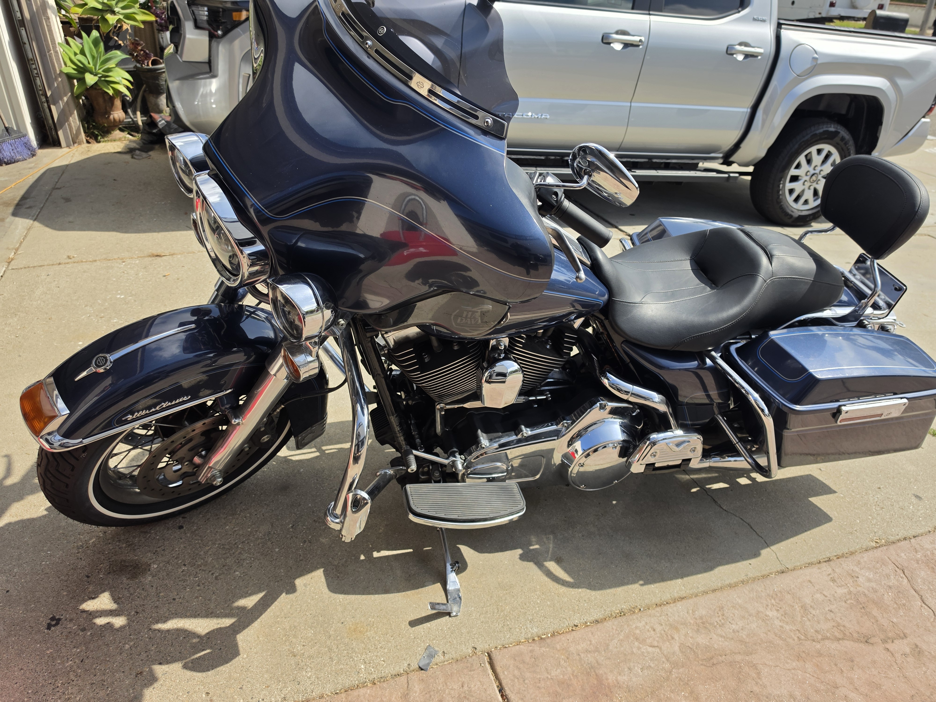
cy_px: 351
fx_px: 622
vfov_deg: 58.9
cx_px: 468
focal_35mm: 23
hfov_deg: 73.9
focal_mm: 6.5
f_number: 1.4
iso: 64
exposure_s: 1/4648
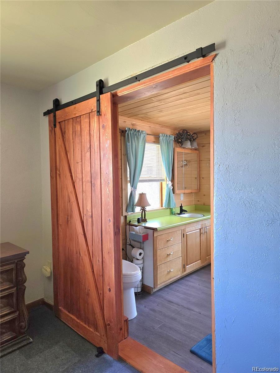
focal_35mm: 23
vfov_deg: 73.9
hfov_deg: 58.9
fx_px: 248
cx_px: 140
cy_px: 186
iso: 320
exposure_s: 1/120
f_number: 1.7
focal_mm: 6.3
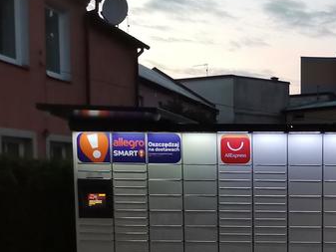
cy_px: 215
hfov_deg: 32.3
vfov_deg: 26.4
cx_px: 347
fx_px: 524
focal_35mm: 54
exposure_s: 1/50
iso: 250
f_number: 1.8
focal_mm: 4.75
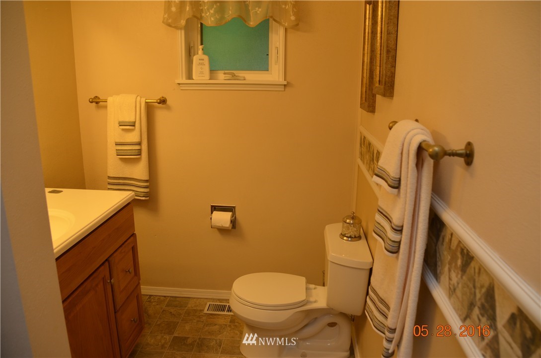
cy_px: 179
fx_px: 450
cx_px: 270
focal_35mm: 30
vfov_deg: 43.4
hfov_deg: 62.0
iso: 320
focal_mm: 20
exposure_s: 1/125
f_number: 5.6
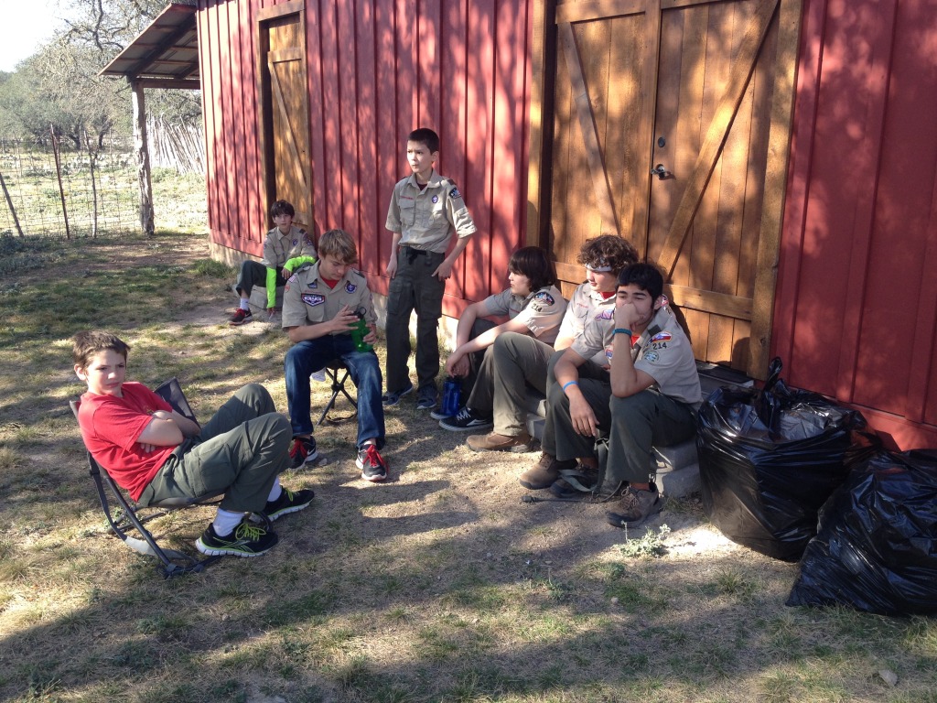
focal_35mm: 35
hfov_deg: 52.6
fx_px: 947
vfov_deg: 40.7
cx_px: 468
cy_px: 352
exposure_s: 1/264
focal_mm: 4.28
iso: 50
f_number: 2.4
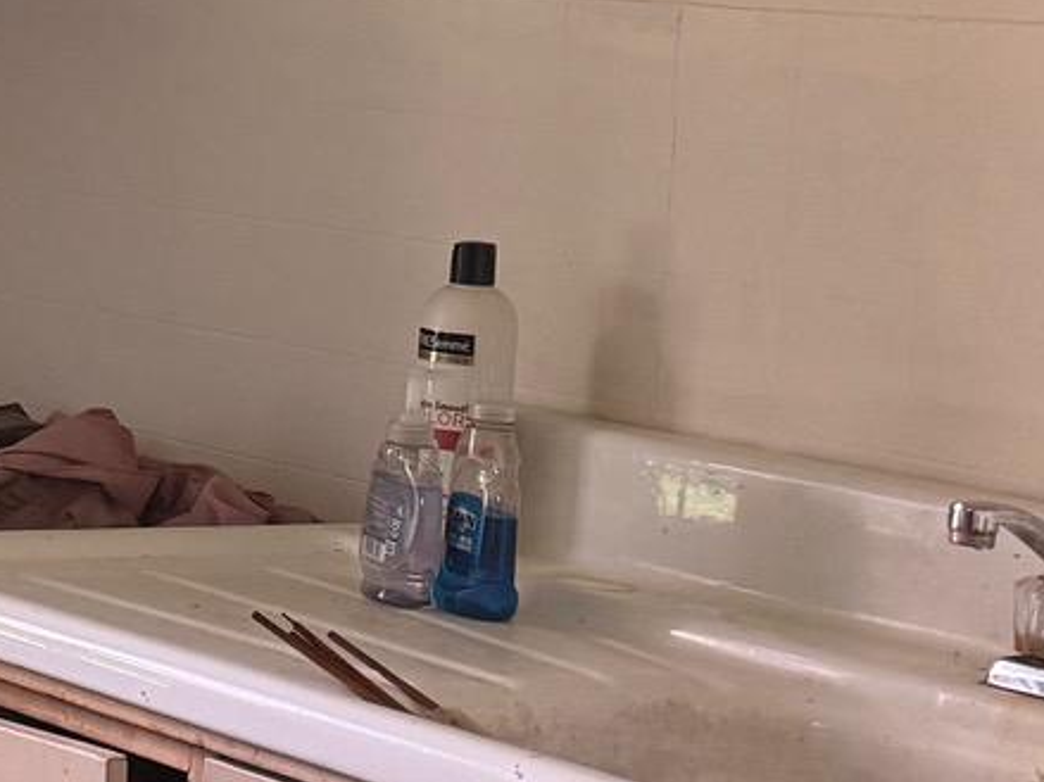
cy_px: 59
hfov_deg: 14.3
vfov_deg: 13.1
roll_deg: -3.3
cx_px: -1118
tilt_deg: -2.9
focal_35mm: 112
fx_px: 3377
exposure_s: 1/121
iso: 200
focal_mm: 6.76
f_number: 1.78
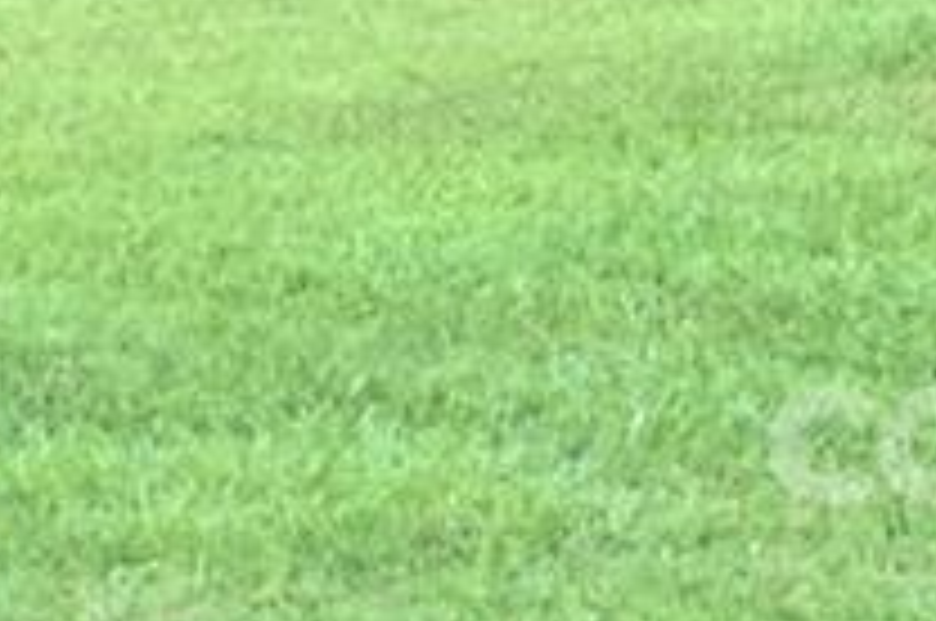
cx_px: -274
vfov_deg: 3.8
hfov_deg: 5.8
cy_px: -882
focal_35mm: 355
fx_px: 9216
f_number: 7.1
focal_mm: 48
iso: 800
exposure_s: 1/200
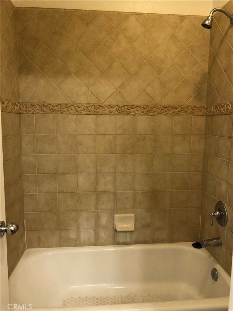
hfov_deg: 49.7
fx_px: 251
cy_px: 156
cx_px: 116
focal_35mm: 28
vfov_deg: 63.4
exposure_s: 1/15
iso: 100
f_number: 1.8
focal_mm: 4
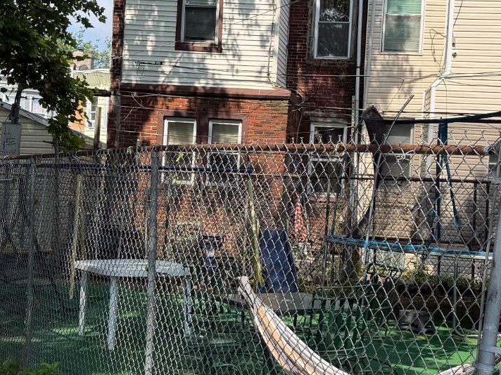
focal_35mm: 69
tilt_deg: +0.4
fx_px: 999
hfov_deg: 28.2
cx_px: 235
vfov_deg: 21.3
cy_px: 181
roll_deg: -2.9
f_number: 1.78
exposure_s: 1/3279
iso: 100
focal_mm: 6.76
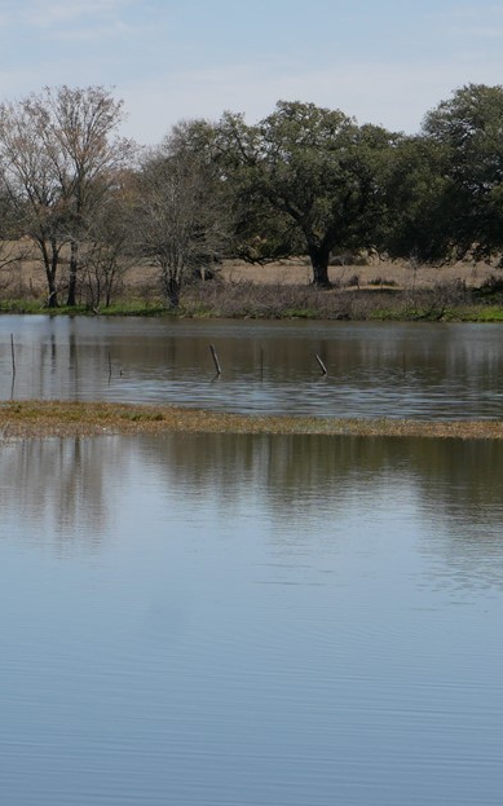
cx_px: 224
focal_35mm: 209
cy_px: 373
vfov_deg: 10.0
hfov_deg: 6.3
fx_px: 4587
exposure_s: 1/500
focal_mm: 60
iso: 200
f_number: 9
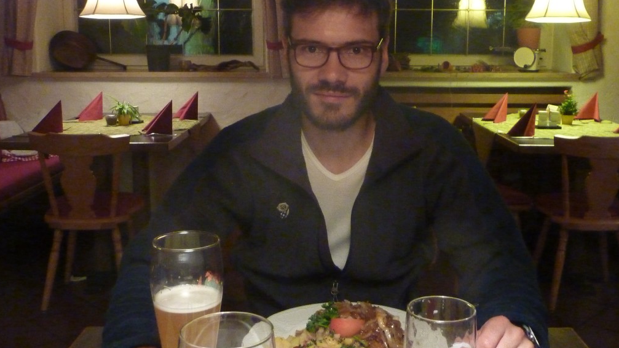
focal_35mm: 41
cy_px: 156
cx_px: 312
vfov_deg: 29.0
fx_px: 673
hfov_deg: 49.4
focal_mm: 6.1
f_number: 3.6
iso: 800
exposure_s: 1/13
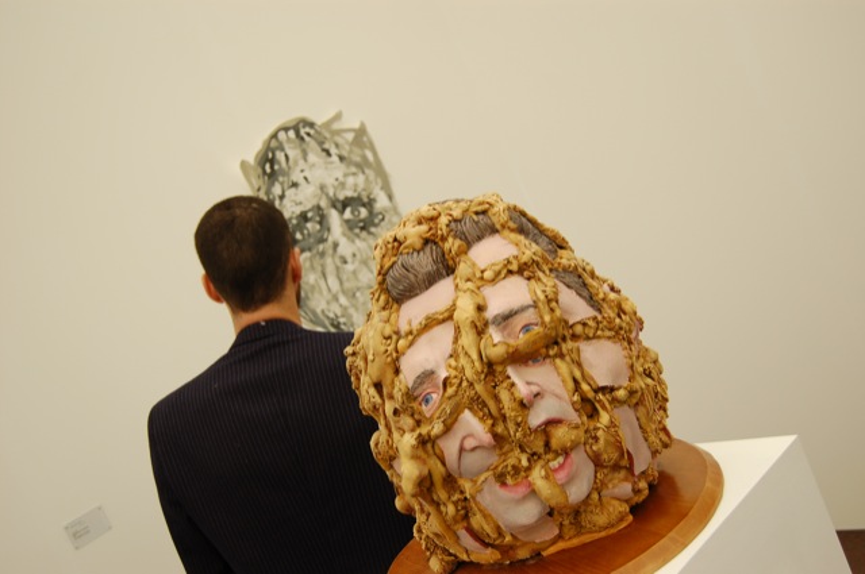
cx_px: 432
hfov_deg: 49.6
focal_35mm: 39
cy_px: 287
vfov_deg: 34.1
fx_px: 936
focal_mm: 26
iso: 200
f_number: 4
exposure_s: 1/50
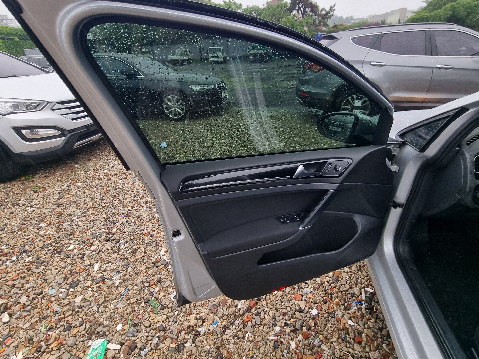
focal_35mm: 15
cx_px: 248
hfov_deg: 98.1
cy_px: 160
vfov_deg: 81.5
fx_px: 208
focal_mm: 2.2
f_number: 2.2
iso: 50
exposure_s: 1/127
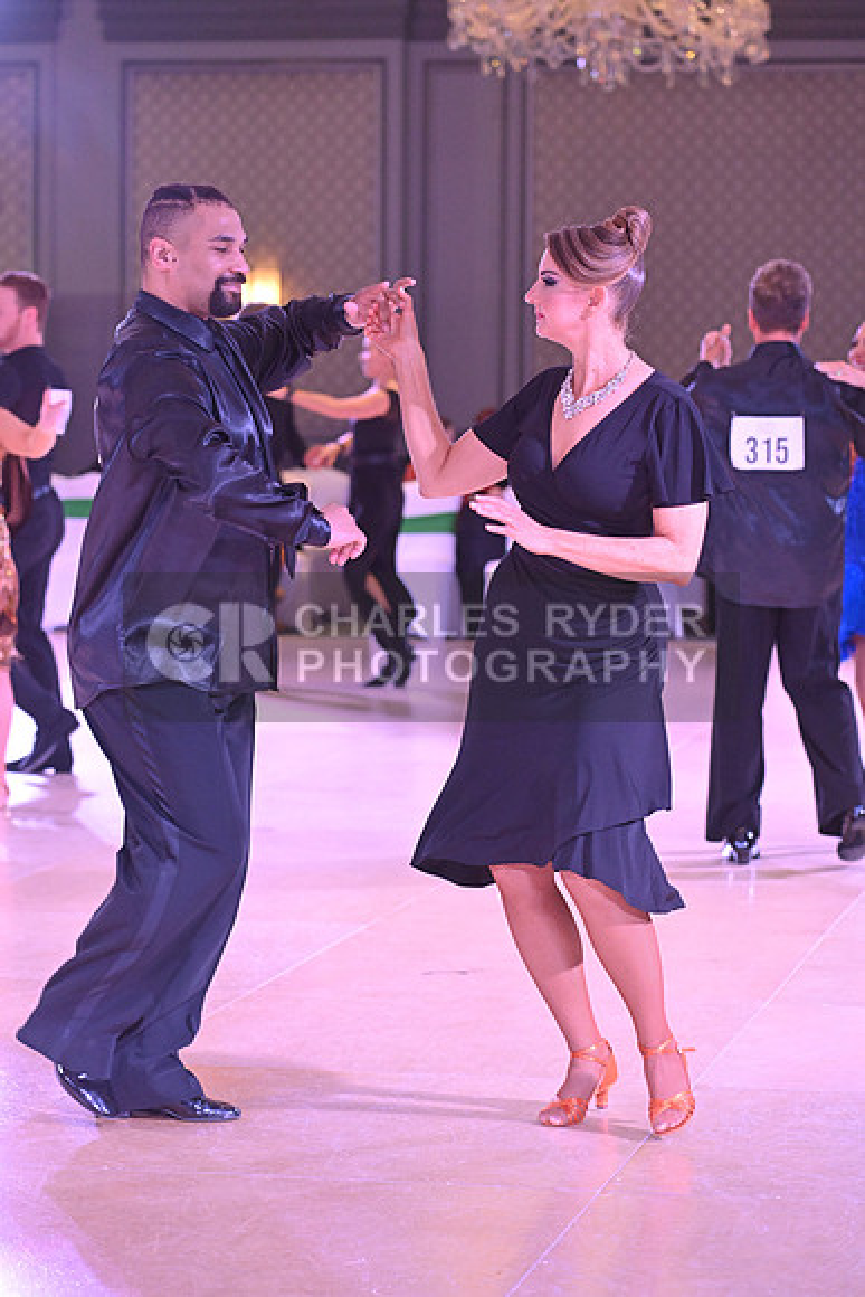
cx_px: 432
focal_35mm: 116
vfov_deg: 17.6
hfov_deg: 11.8
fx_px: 4178
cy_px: 648
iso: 5000
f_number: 5
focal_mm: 116
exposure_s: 1/400
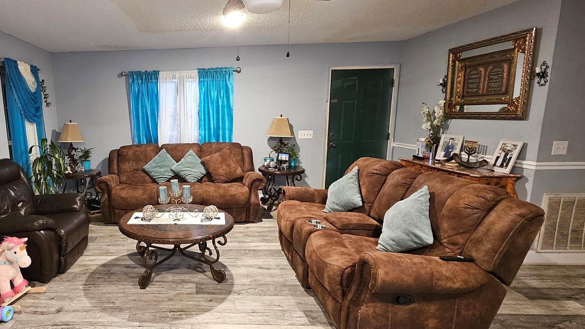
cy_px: 170
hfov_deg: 82.5
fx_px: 310
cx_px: 178
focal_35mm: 20
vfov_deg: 55.9
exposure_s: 1/24
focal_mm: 2.2
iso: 1000
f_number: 2.2
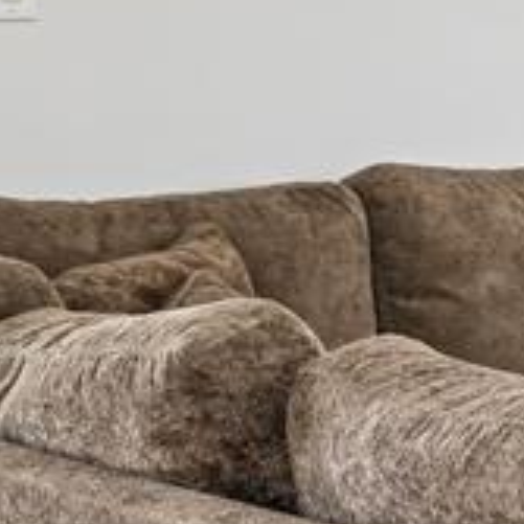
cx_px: 1349
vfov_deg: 17.1
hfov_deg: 12.6
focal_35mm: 99
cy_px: -22
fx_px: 1695
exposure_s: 1/5
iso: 400
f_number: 8
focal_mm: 19
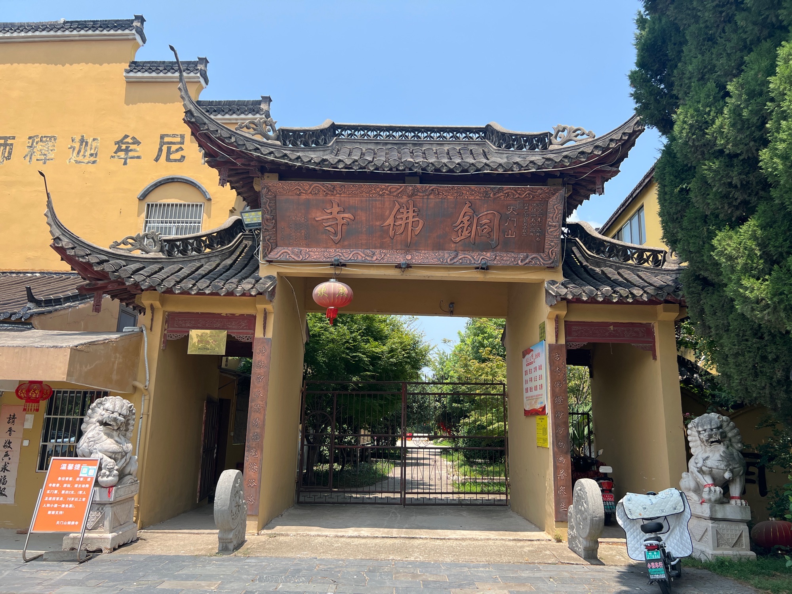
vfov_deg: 53.1
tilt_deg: +12.4
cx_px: 396
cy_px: 297
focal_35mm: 26
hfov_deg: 67.3
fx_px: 595
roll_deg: -1.3
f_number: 1.5
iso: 50
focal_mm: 5.7
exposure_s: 1/1972
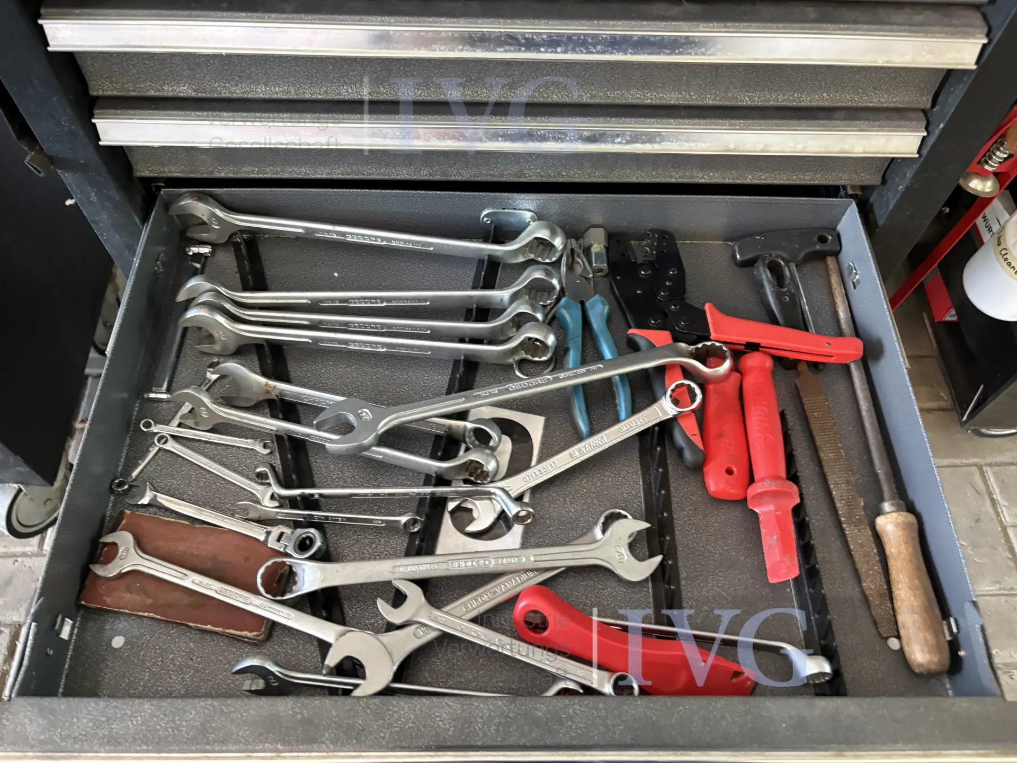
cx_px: 508
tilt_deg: -58.7
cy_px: 382
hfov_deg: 67.3
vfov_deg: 53.1
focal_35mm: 26
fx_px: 764
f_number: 1.6
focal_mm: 5.96
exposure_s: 1/33
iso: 400
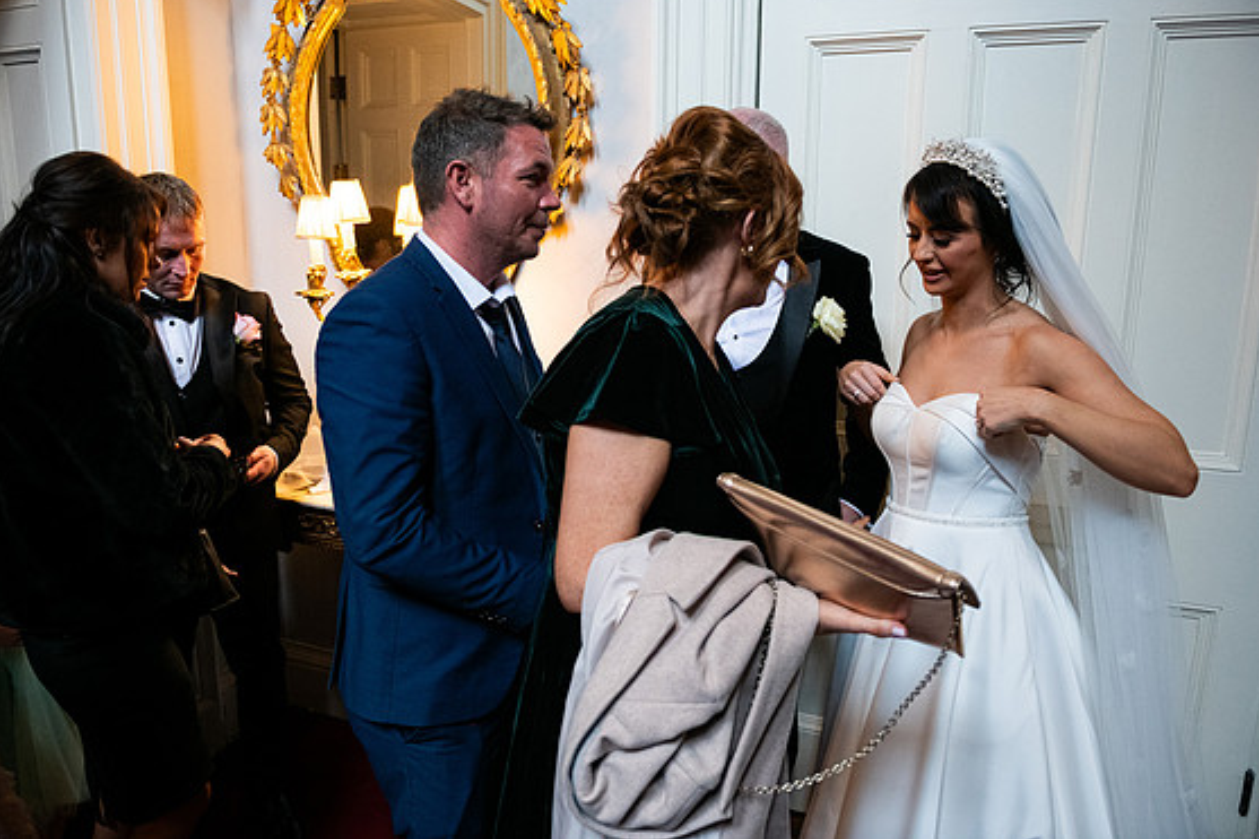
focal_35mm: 25
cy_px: 404
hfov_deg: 71.5
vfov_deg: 51.2
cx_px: 610
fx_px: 874
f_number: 3.5
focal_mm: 24
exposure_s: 1/160
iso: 1600
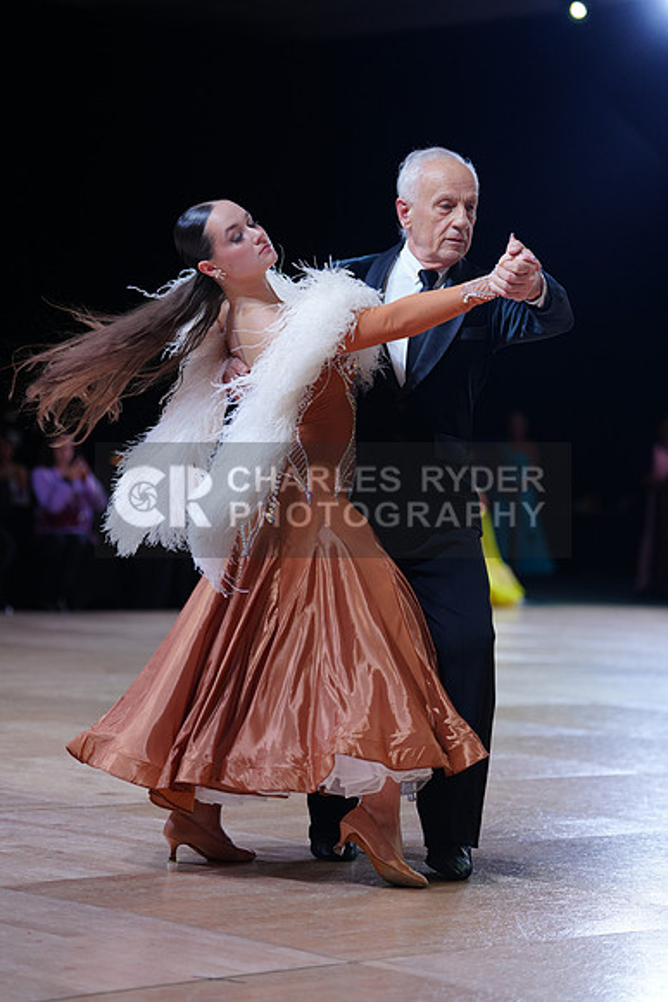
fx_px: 2865
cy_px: 501
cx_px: 334
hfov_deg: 13.3
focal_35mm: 103
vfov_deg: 19.8
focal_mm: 103
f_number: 2.8
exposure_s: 1/500
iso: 500
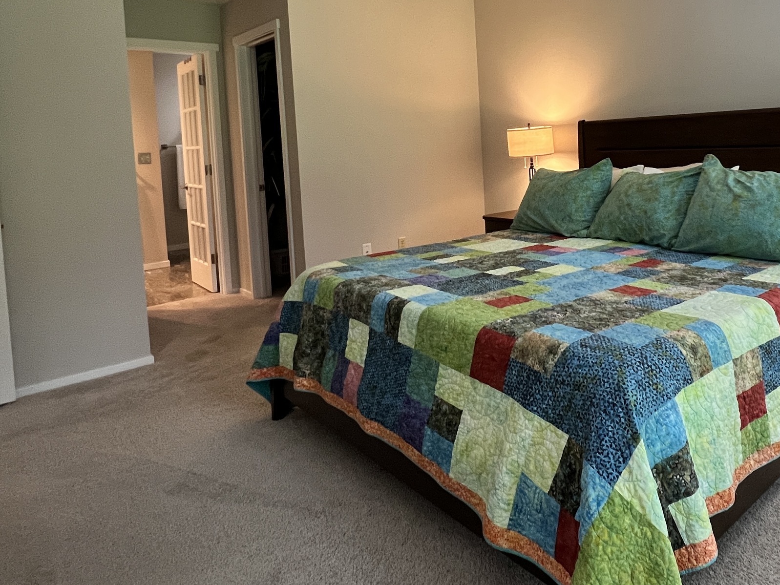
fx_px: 563
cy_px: 170
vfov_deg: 53.2
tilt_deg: -3.5
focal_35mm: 25
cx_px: 547
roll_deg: +2.4
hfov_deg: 66.6
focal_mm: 1.57
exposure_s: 1/60
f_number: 1.8
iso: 320
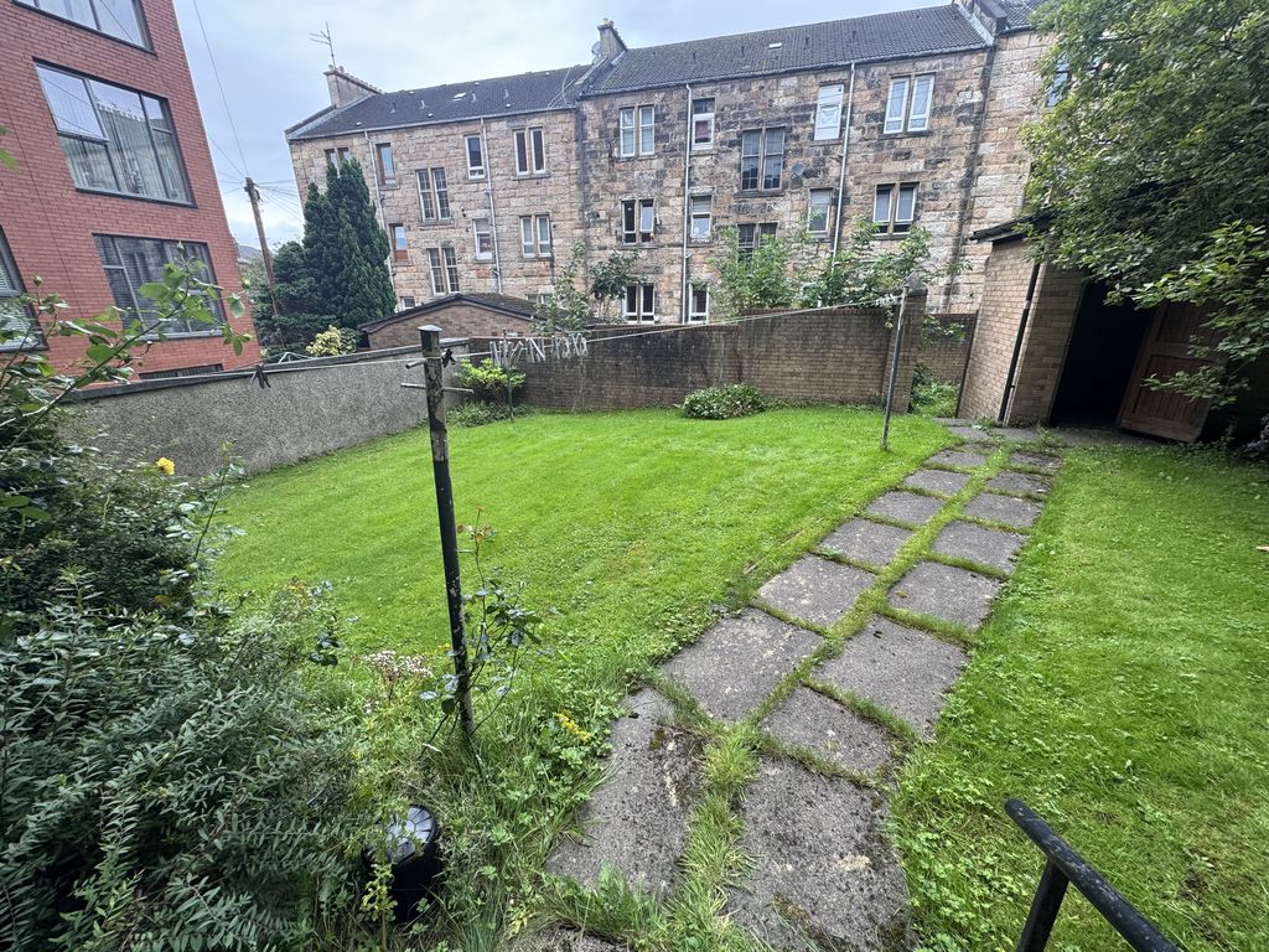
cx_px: 634
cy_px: 476
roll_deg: +1.8
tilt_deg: -18.9
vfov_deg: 85.7
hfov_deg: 102.1
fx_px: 513
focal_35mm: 14
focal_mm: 2.22
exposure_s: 1/99
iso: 80
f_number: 2.2
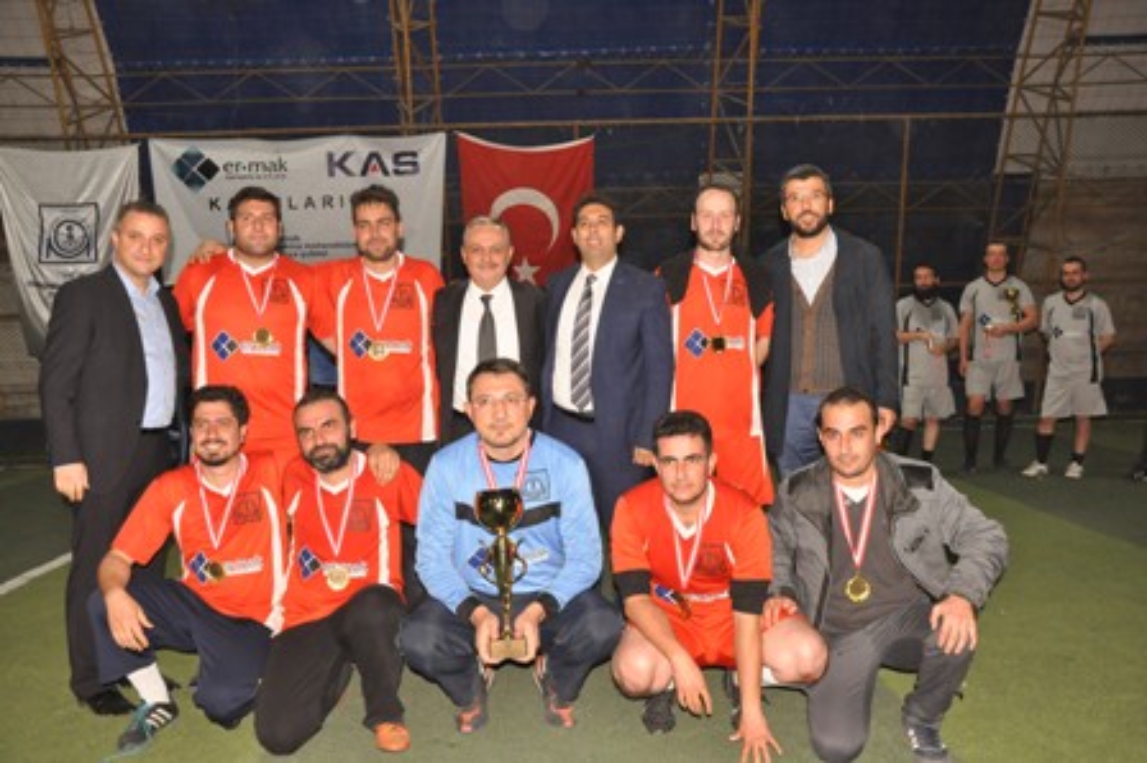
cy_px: 382
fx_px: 1051
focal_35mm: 33
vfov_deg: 39.9
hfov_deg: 57.3
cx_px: 574
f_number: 6.3
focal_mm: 22
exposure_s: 1/60
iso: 1100
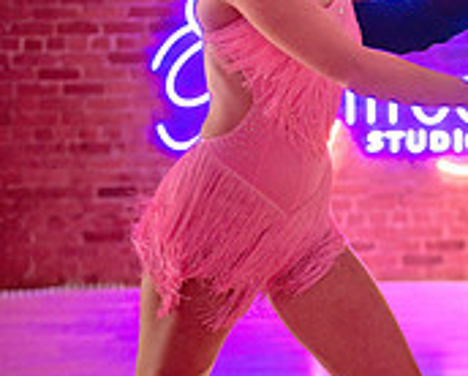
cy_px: 287
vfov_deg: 14.2
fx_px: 1498
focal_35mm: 108
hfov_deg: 17.5
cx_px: 421
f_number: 1.4
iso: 2500
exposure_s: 1/250
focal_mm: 28
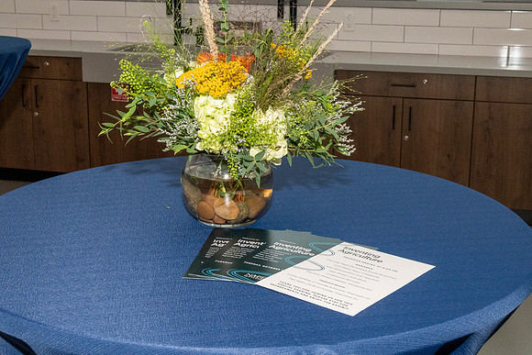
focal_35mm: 57
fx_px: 842
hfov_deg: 35.0
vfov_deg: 23.8
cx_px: 266
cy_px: 178
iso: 3200
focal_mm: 38
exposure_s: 1/200
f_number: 18
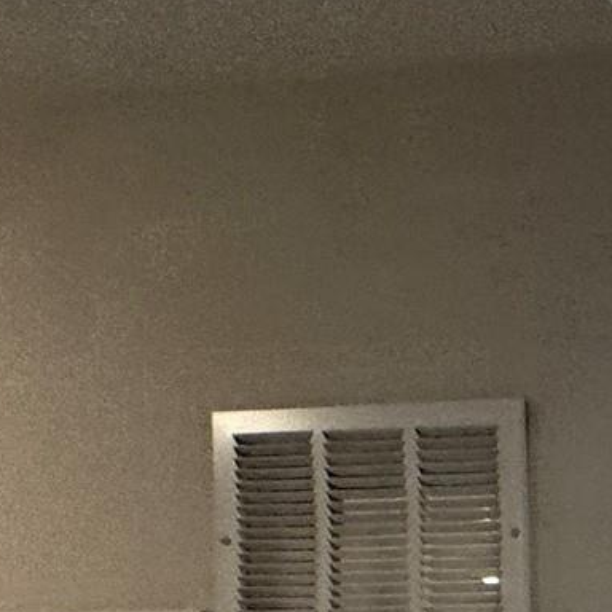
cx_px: 1430
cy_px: 1079
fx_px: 1320
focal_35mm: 66
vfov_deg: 19.8
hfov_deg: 15.5
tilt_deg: -3.7
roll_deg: -0.7
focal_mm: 2.22
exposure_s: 1/120
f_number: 2.2
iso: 100
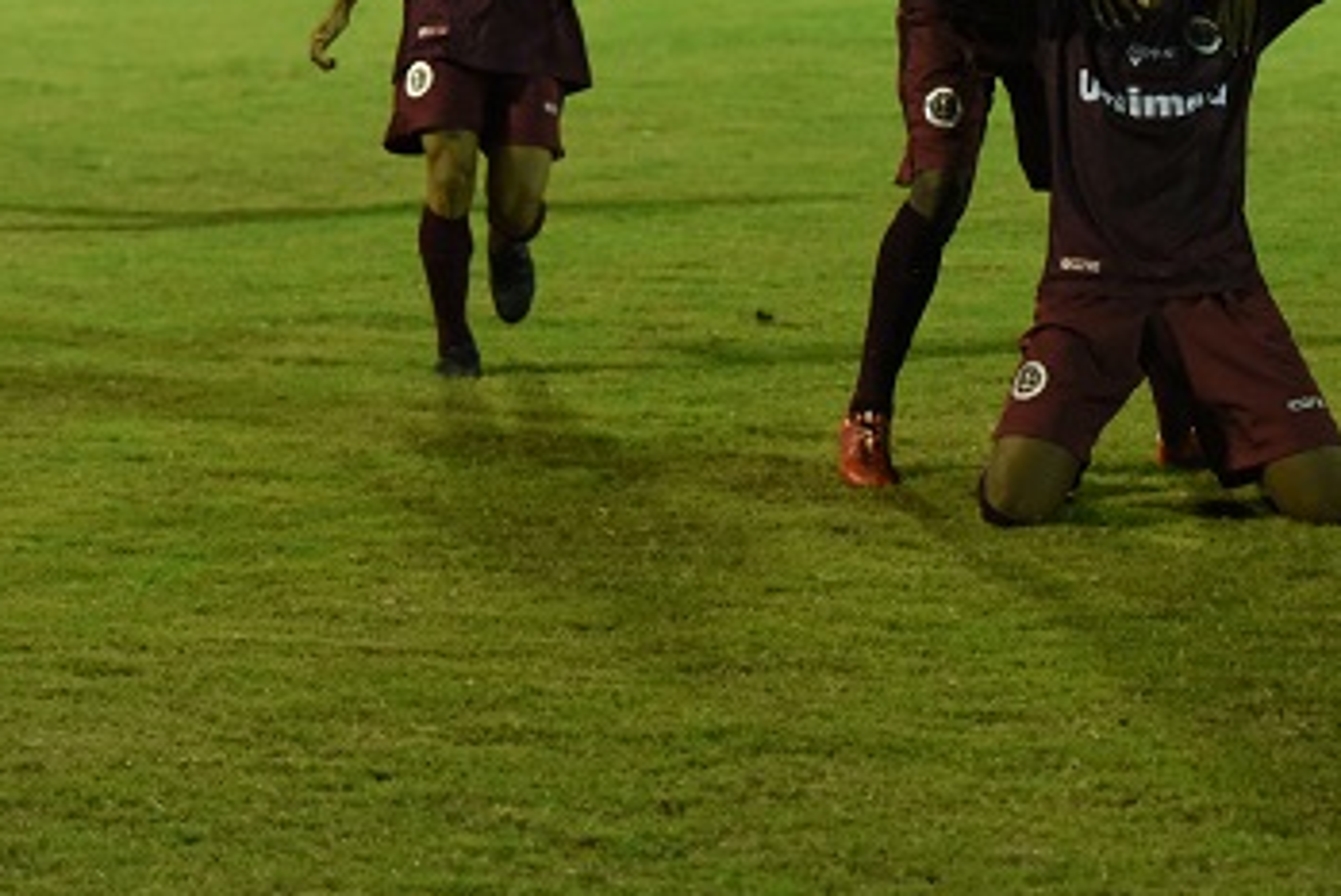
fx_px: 6409
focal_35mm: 172
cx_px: 1118
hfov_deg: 11.9
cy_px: 162
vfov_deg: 8.0
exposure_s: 1/400
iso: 10000
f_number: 4.5
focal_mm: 100
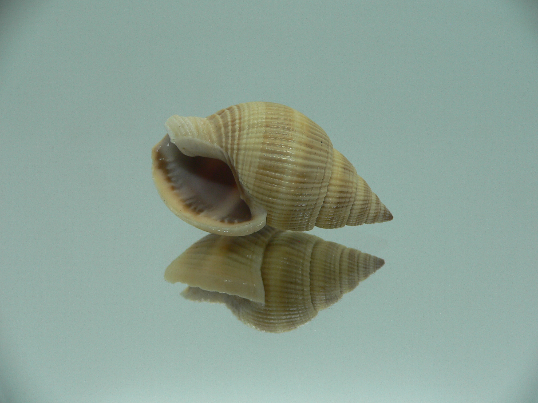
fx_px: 544
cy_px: 202
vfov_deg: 40.7
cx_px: 269
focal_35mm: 35
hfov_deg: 52.6
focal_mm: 4.6
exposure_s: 1/60
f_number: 2.8
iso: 80
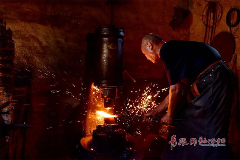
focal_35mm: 50
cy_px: 80
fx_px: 333
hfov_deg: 39.6
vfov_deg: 27.0
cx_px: 120
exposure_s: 1/125
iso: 2000
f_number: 5.6
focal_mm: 50
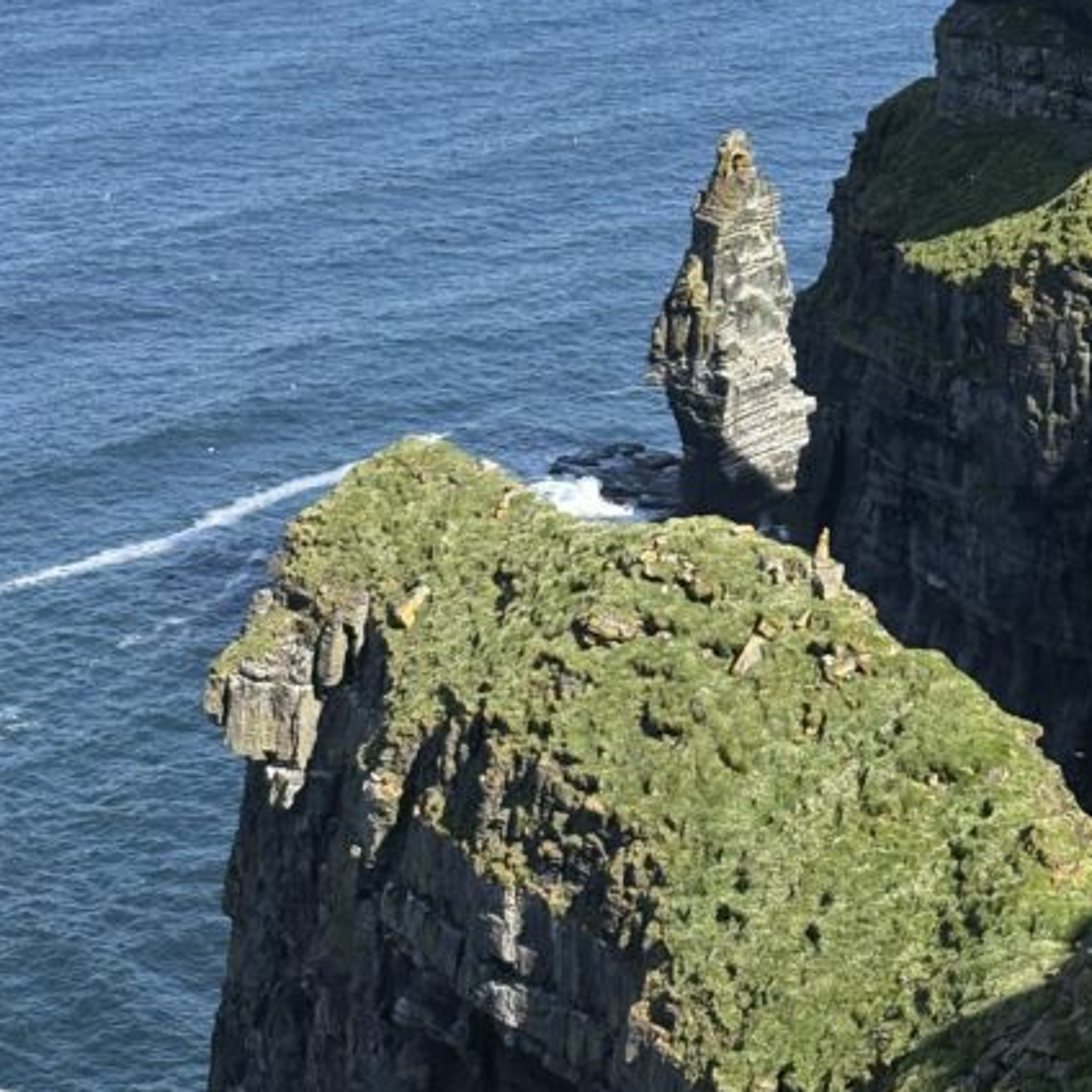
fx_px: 3962
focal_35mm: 111
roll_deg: +0.0
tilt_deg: -8.2
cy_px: 70
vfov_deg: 15.5
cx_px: 755
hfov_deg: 15.7
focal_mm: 5.96
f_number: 1.6
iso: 32
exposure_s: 1/2994
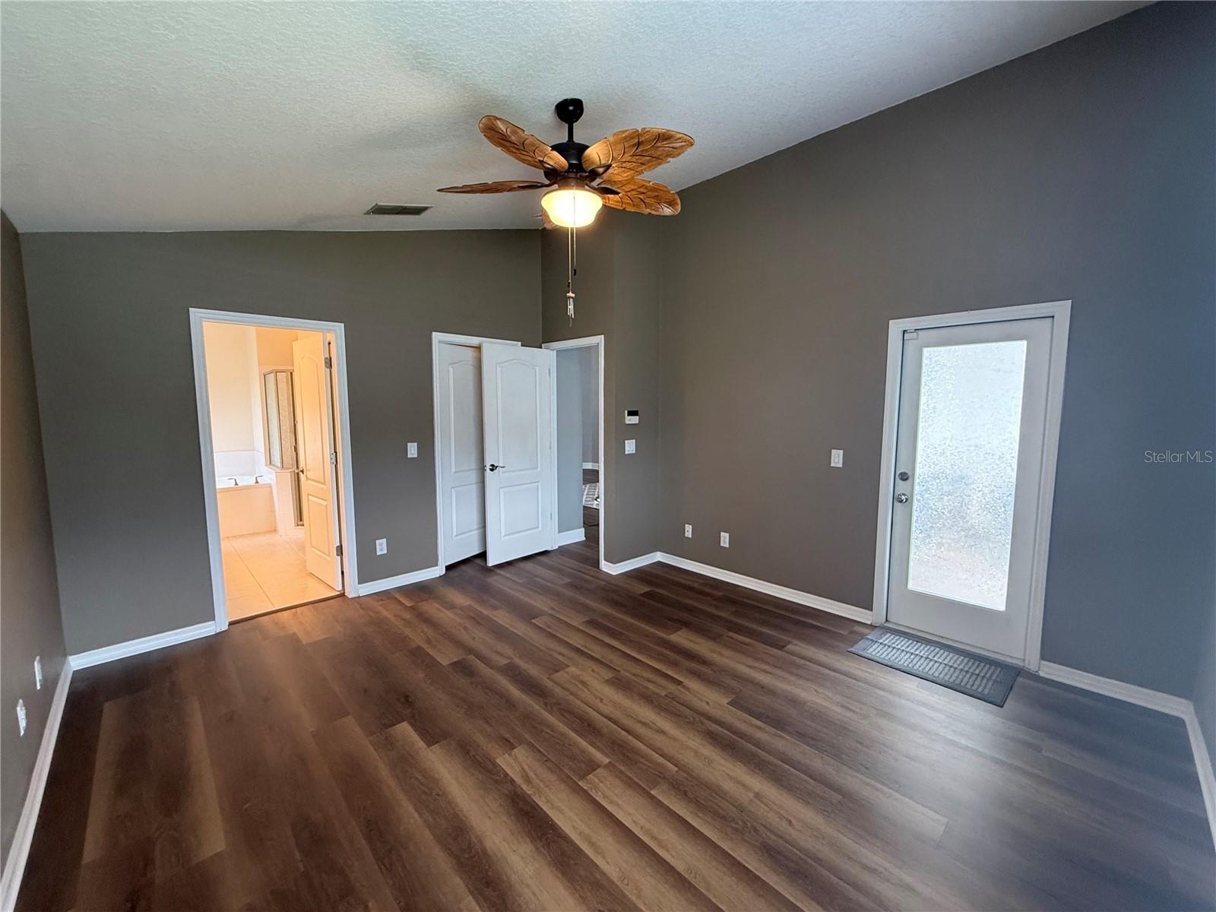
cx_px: 608
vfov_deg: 85.7
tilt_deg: -5.8
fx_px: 492
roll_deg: -0.1
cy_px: 456
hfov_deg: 102.1
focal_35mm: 14
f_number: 2.2
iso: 320
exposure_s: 1/60
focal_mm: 2.22
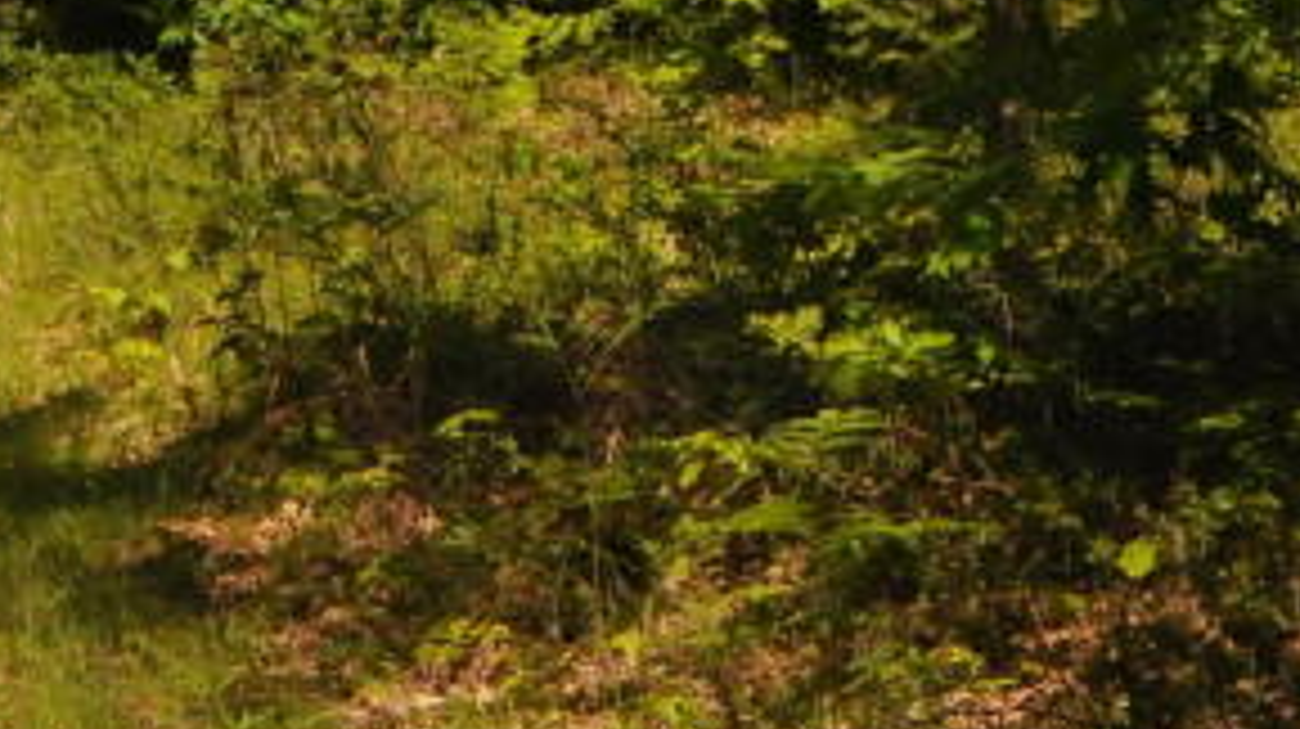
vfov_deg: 5.5
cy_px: -324
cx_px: -481
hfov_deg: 9.6
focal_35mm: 220
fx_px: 7581
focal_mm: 35
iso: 800
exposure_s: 1/500
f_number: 11
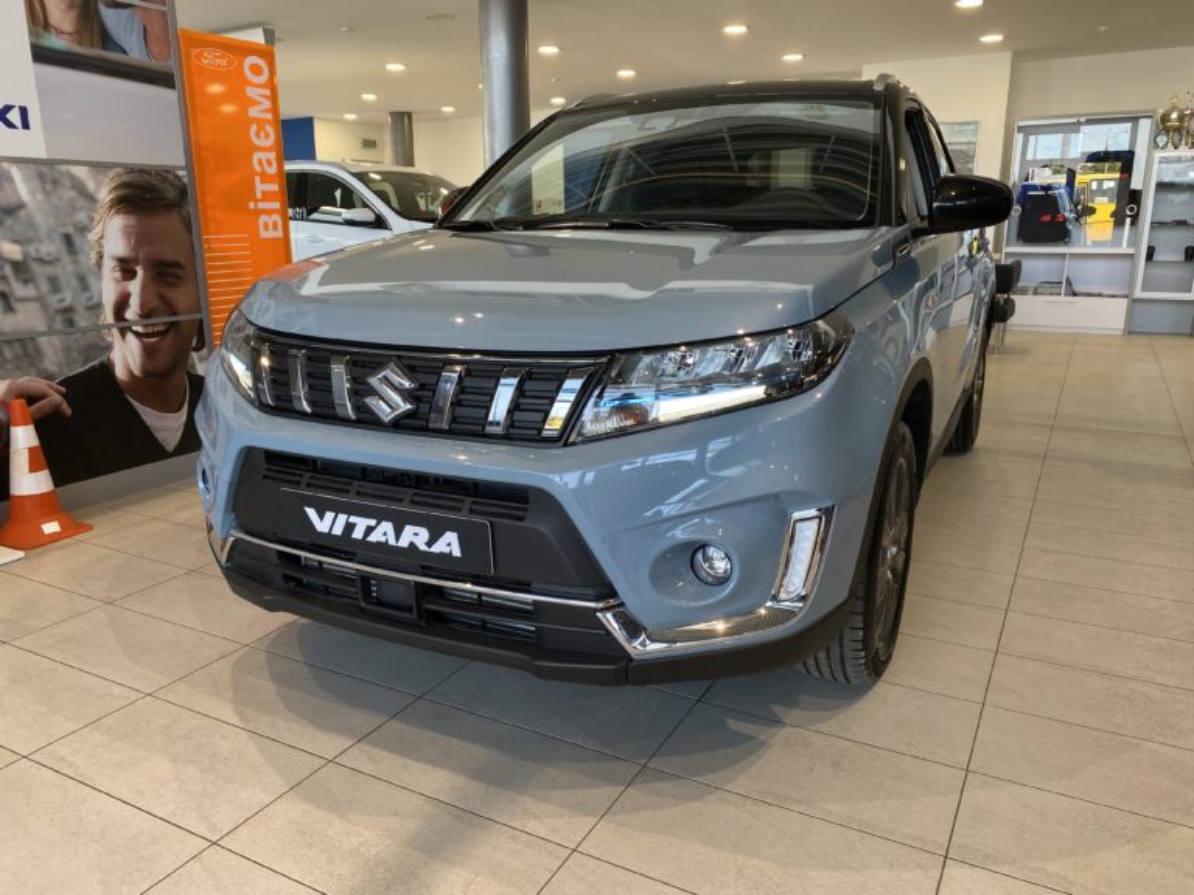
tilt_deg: -14.3
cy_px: 448
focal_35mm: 26
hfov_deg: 67.3
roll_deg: +0.2
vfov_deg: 53.1
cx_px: 597
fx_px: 897
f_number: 1.8
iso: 64
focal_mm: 4.25
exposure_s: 1/121
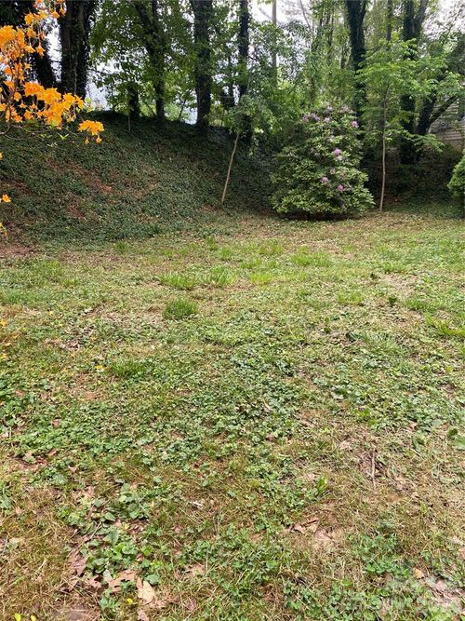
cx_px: 232
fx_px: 466
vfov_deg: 67.3
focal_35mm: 26
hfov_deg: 53.0
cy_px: 310
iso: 32
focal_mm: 4.25
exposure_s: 1/122
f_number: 1.8
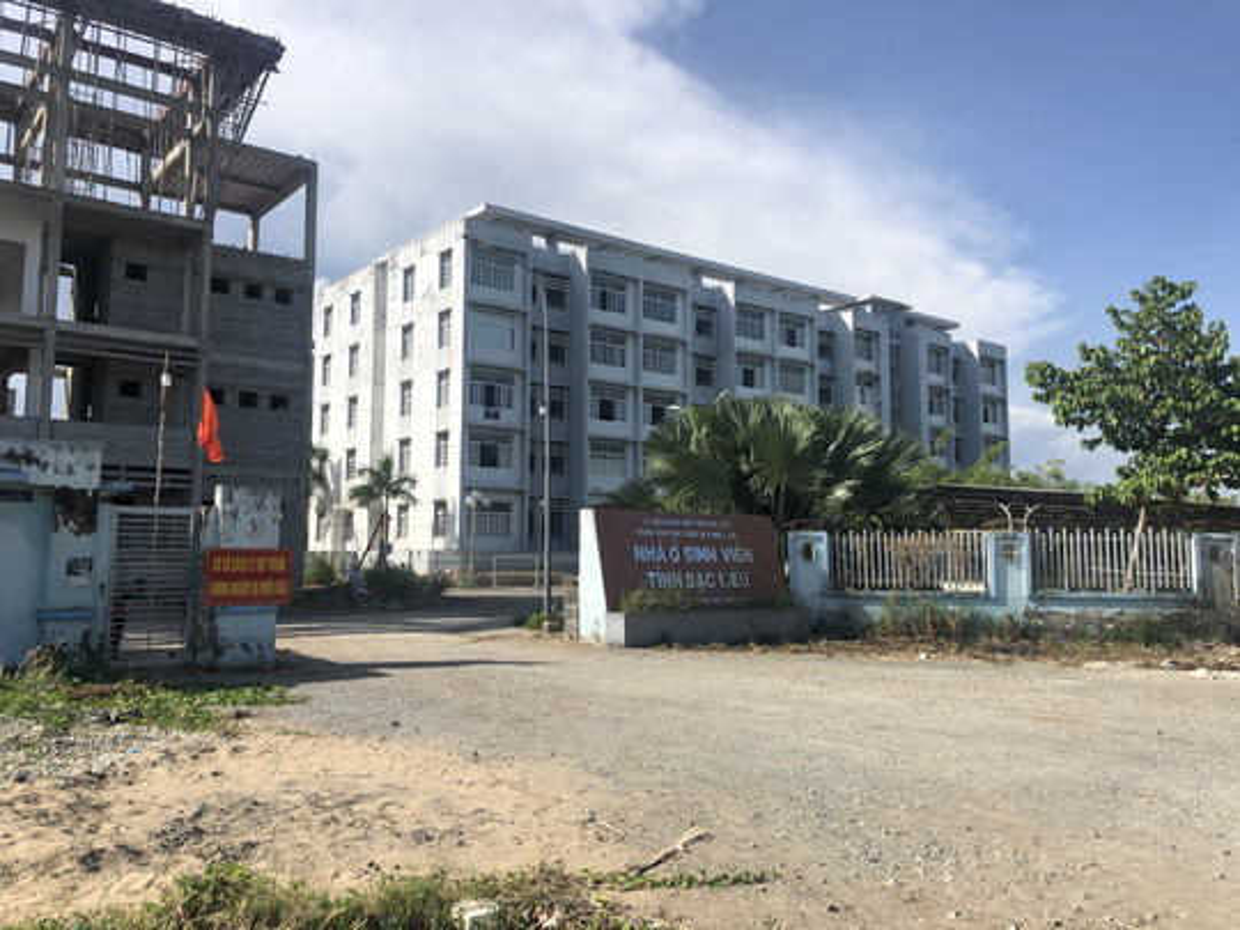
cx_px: 620
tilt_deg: +5.1
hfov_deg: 63.4
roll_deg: -0.5
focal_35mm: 28
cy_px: 465
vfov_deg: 49.7
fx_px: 1003
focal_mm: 4
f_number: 1.8
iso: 20
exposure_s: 1/2525
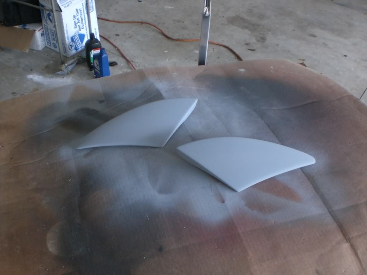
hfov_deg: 49.0
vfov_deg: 37.7
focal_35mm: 38
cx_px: 184
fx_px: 403
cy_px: 138
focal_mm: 6.3
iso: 200
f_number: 3.1
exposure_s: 1/60
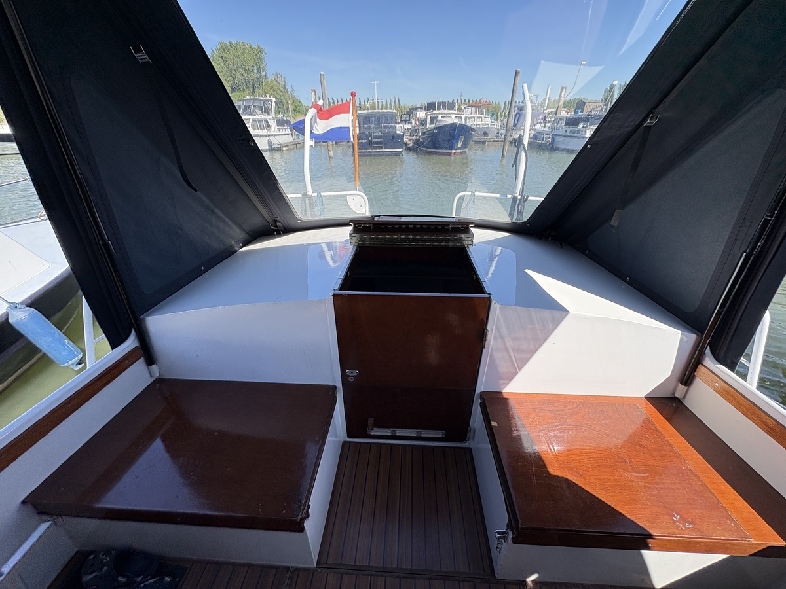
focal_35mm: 14
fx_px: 318
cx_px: 393
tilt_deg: -28.6
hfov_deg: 102.1
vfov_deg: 85.7
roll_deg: +0.3
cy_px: 294
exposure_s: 1/707
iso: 50
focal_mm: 2.22
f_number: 2.2
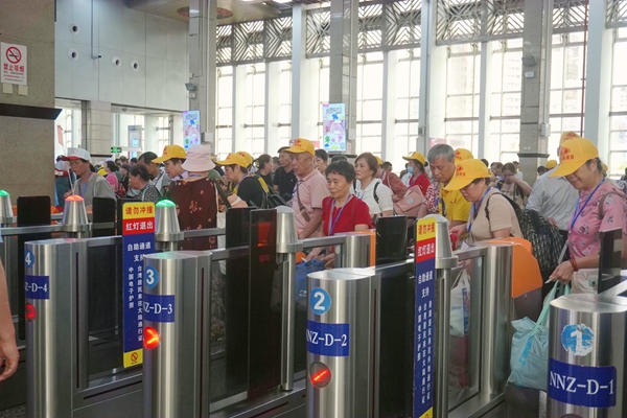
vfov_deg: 33.0
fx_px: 705
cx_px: 314
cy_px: 209
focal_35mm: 40
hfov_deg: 47.9
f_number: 4.5
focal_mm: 27
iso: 1600
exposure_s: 1/160
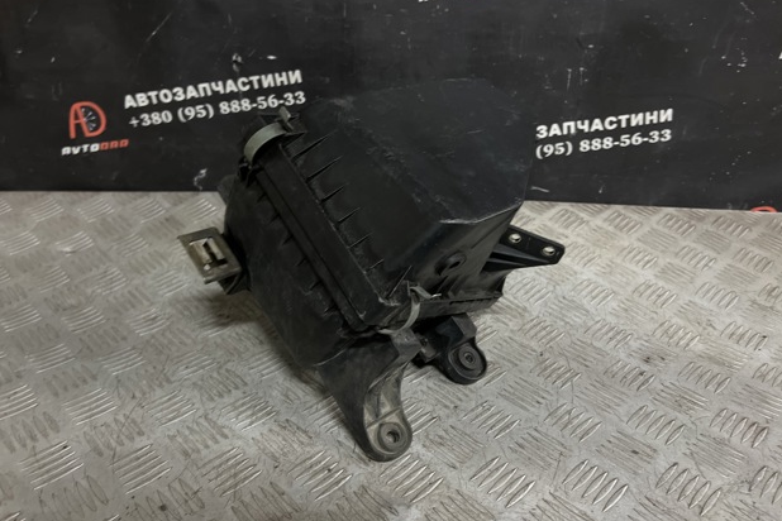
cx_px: 385
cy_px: 235
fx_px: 608
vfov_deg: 46.3
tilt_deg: -22.9
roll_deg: -1.2
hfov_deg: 65.5
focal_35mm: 28
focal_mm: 5.7
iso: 500
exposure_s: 1/48
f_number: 1.5
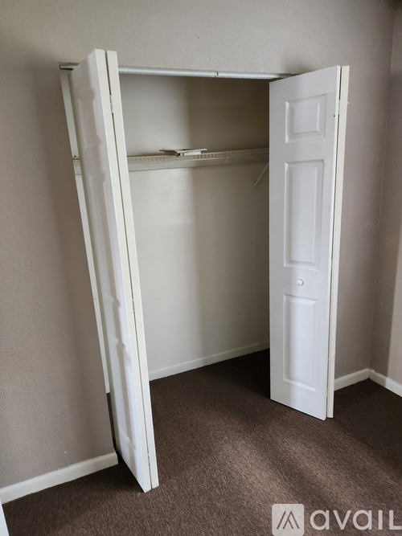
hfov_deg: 58.9
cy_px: 268
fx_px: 356
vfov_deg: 73.9
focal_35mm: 23
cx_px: 201
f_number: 1.8
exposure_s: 1/30
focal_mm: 5.4
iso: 500
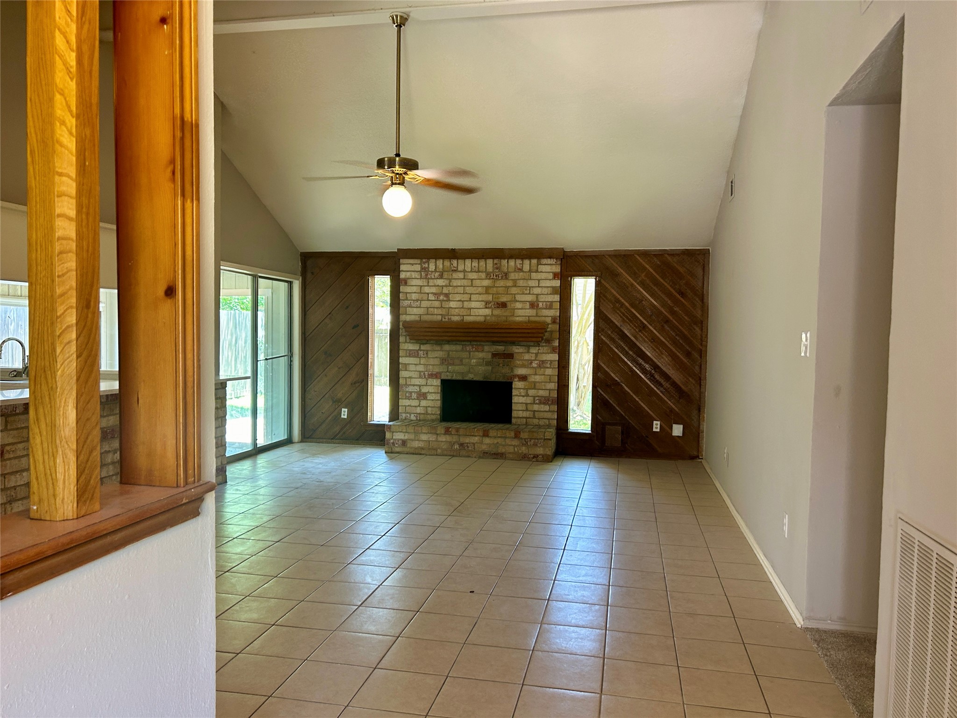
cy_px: 359
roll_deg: +0.5
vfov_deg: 53.1
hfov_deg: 67.3
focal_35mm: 26
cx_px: 478
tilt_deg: -3.8
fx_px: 719
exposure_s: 1/60
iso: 80
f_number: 1.5
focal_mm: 5.7
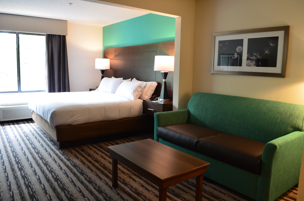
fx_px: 228
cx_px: 152
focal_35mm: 27
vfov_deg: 47.7
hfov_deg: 67.5
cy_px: 100
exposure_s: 1/10
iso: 800
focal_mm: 18
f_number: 6.3
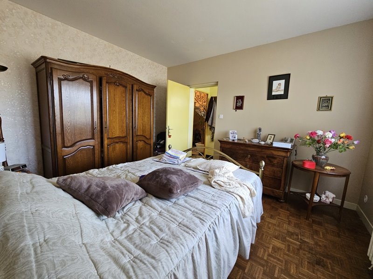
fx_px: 140
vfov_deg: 89.9
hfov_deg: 106.2
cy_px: 140
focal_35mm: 13
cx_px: 186
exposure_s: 1/60
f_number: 2.2
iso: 400
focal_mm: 2.2
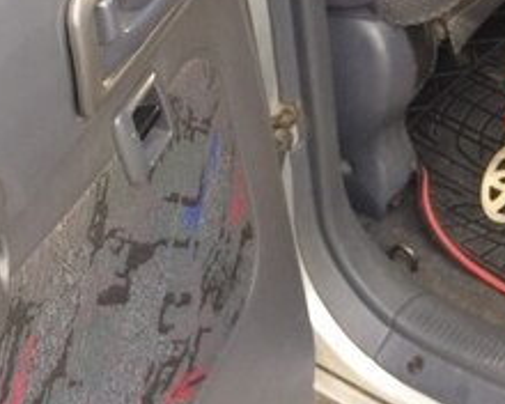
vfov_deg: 17.2
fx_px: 1270
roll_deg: +2.9
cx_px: 592
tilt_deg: -36.2
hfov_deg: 21.1
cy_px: -88
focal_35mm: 85
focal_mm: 4.15
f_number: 2.2
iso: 40
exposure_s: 1/33
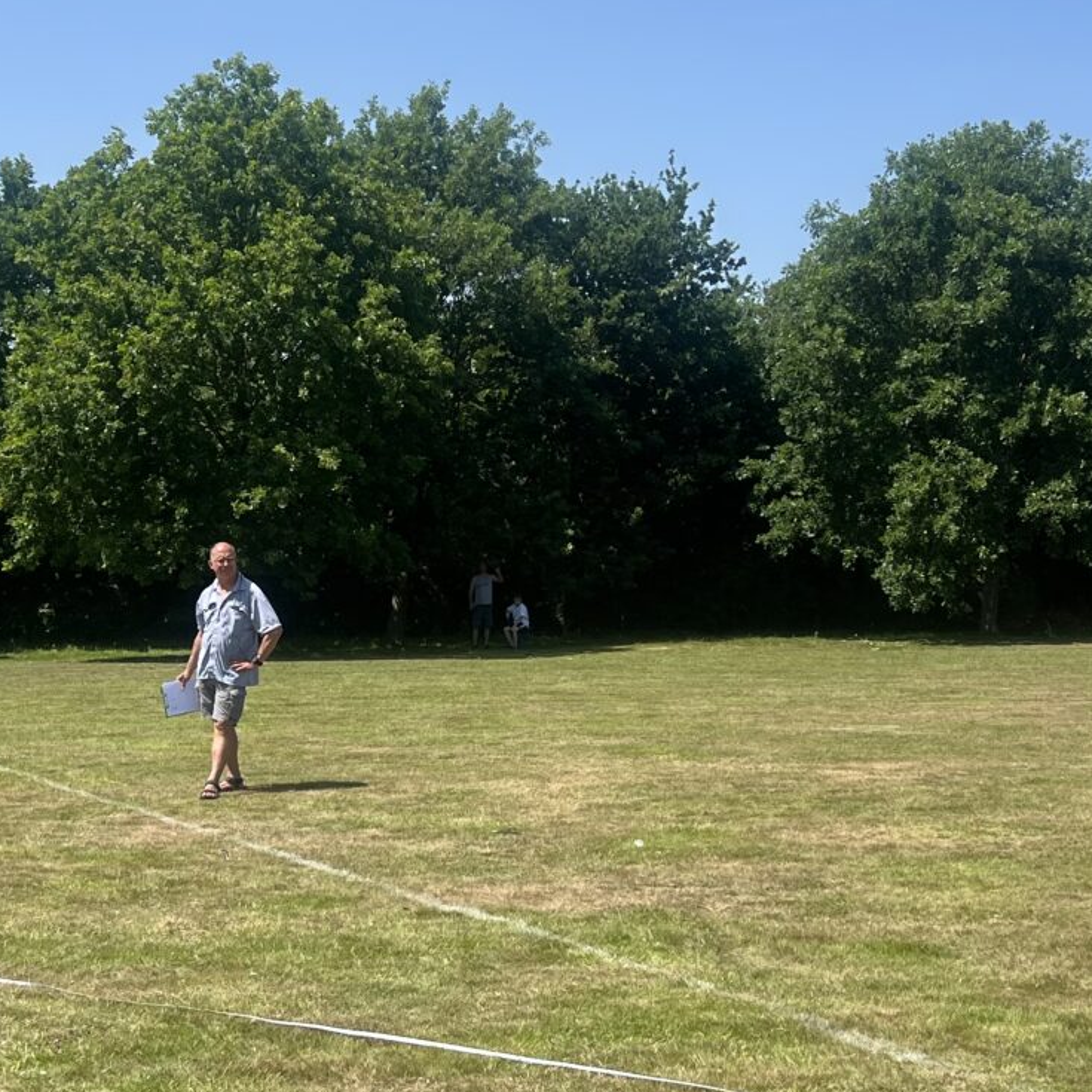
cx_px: 584
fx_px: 2141
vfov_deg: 28.6
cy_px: 602
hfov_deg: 28.6
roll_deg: -0.7
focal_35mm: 60
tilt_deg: -2.8
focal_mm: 5.7
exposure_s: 1/2994
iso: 50
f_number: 1.5
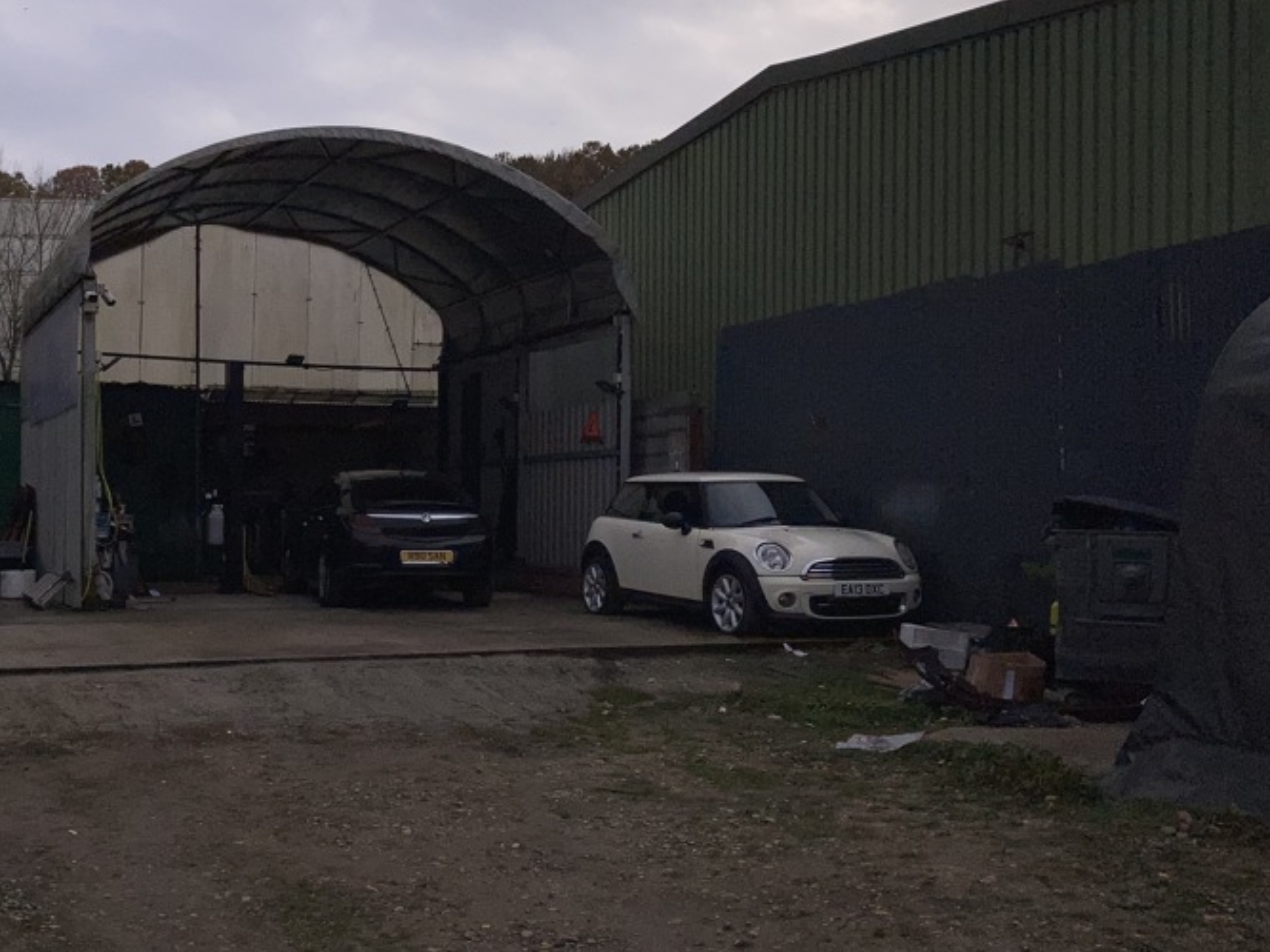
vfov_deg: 33.6
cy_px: 505
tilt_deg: +1.3
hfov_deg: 43.2
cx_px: 409
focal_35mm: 43
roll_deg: -1.1
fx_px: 1577
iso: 20
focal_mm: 3.99
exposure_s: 1/6897
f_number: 1.8
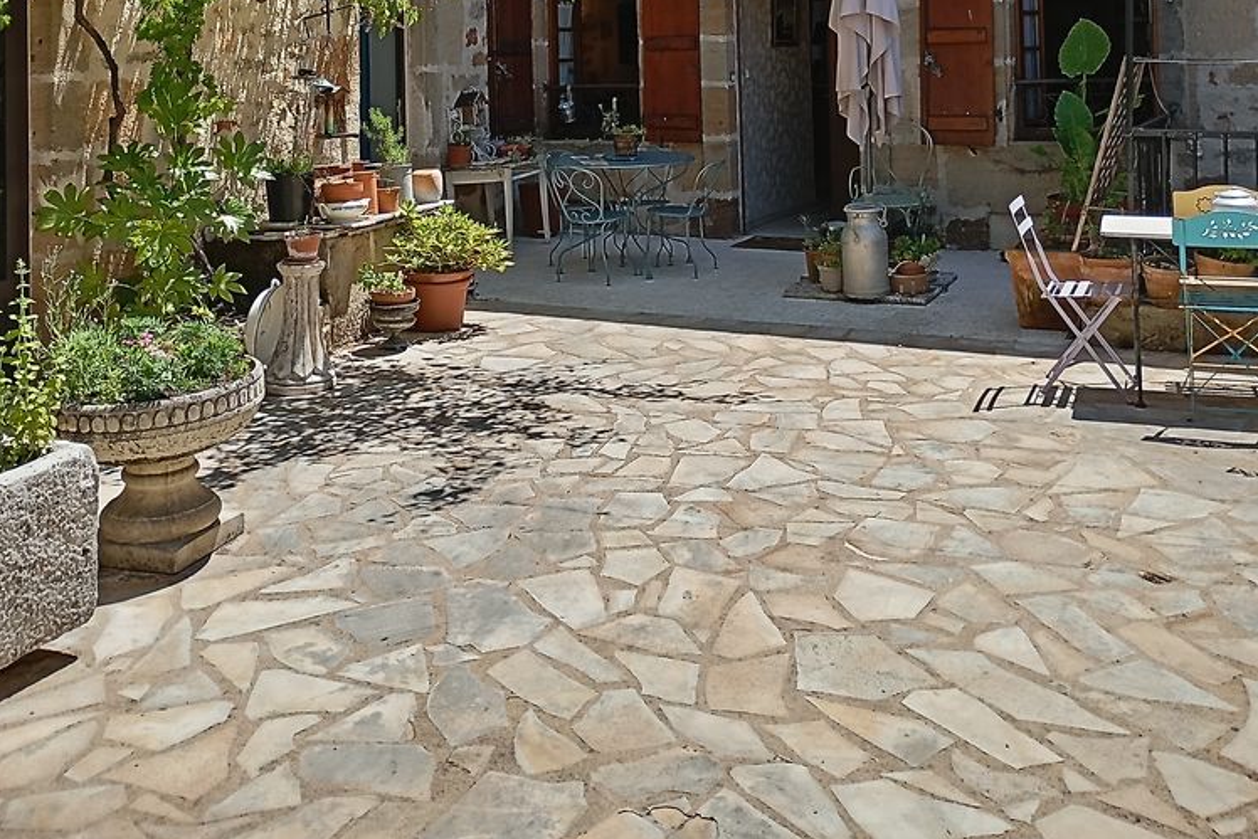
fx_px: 1363
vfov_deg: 31.8
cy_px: 17
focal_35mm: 39
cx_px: 628
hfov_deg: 49.5
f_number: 1.8
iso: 102
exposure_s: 1/348
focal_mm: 4.27
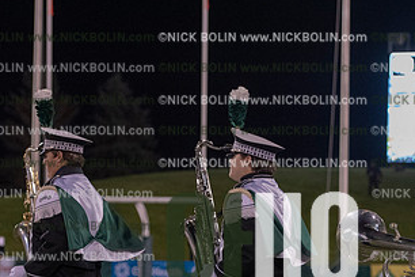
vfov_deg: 8.5
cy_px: 257
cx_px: 262
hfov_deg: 12.7
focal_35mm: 161
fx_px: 1856
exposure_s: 1/1250
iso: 5000
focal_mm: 85
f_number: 3.2
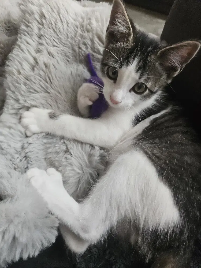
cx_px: 100
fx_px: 178
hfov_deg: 58.9
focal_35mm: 23
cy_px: 134
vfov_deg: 73.9
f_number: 1.8
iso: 800
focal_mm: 5.4
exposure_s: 1/120
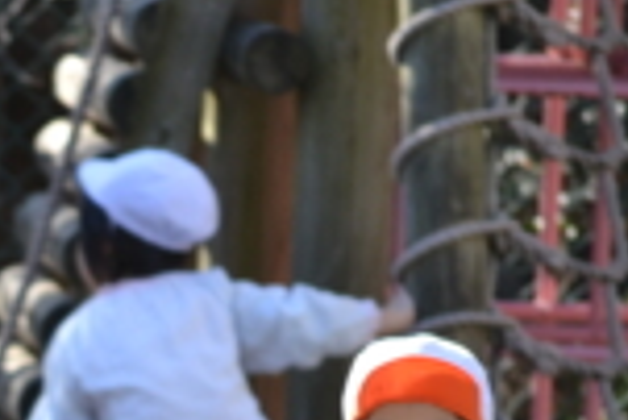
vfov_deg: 1.7
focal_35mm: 795
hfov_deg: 2.6
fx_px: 13881
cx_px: -25
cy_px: 468
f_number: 5.6
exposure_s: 1/250
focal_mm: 200
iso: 400
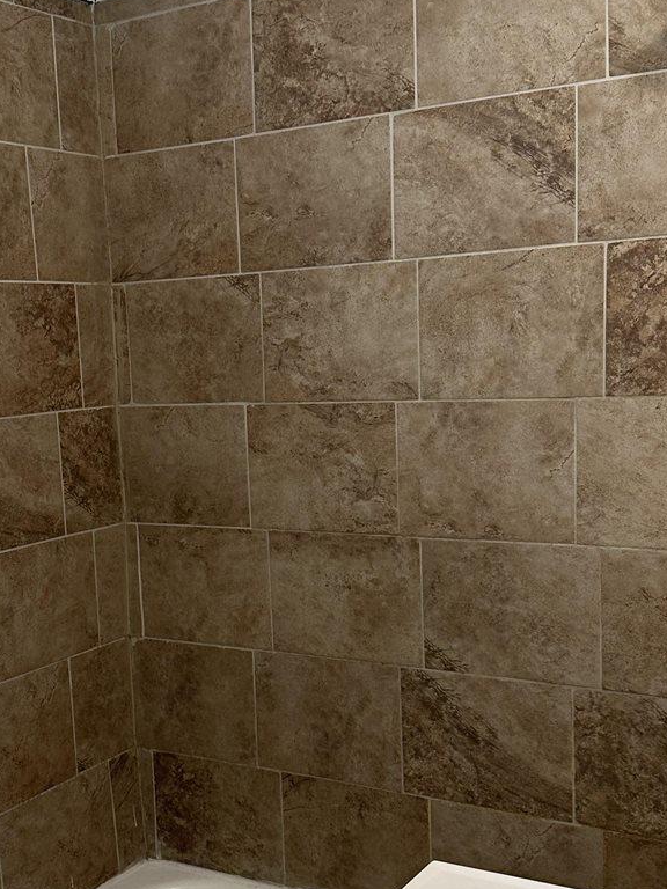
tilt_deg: -8.0
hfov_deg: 30.2
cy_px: 542
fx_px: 1233
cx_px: 271
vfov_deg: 39.5
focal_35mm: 48
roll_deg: +1.8
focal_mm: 6.86
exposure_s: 1/60
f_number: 1.78
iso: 125
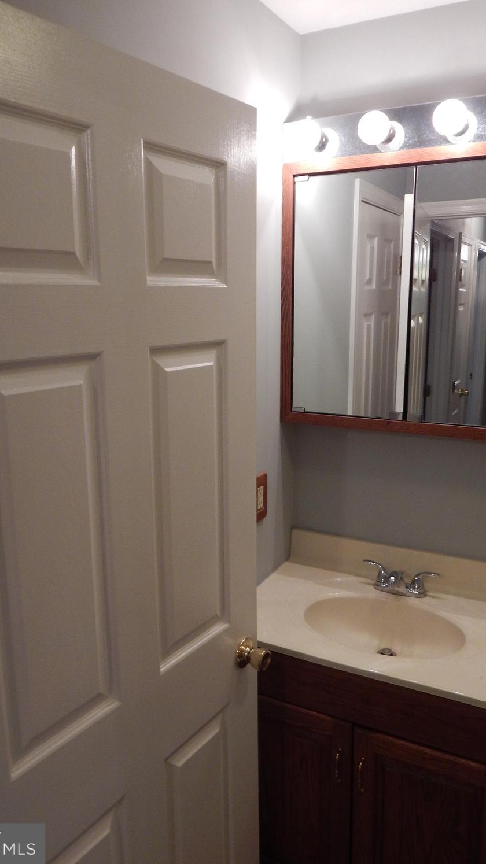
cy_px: 426
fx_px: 642
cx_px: 234
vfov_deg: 67.9
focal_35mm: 28
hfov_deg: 41.5
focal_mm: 4.5
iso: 220
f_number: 3.1
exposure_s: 1/30
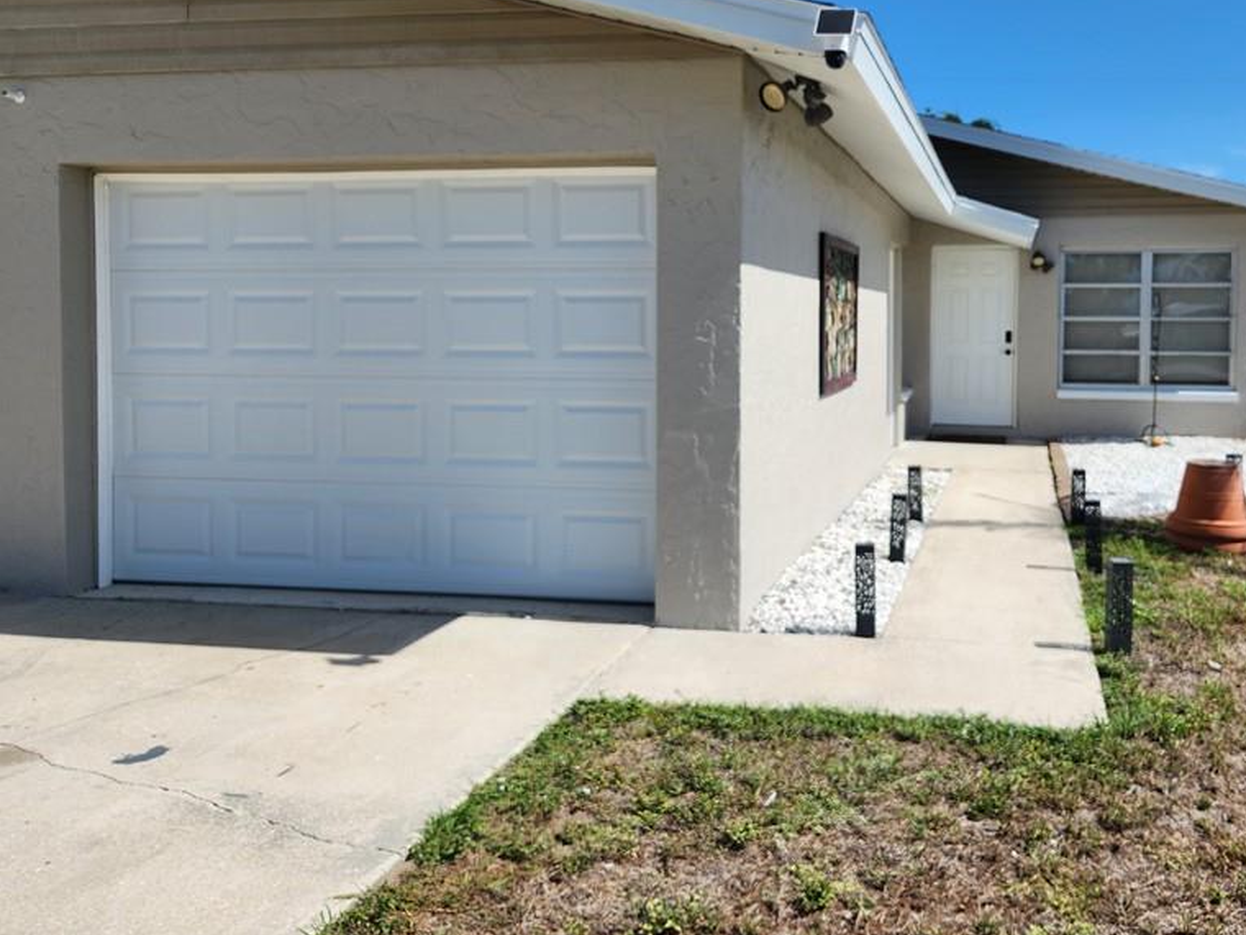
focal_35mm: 31
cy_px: 346
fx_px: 1116
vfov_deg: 45.0
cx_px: 812
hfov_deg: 57.3
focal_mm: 5.4
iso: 20
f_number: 1.8
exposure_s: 1/2049
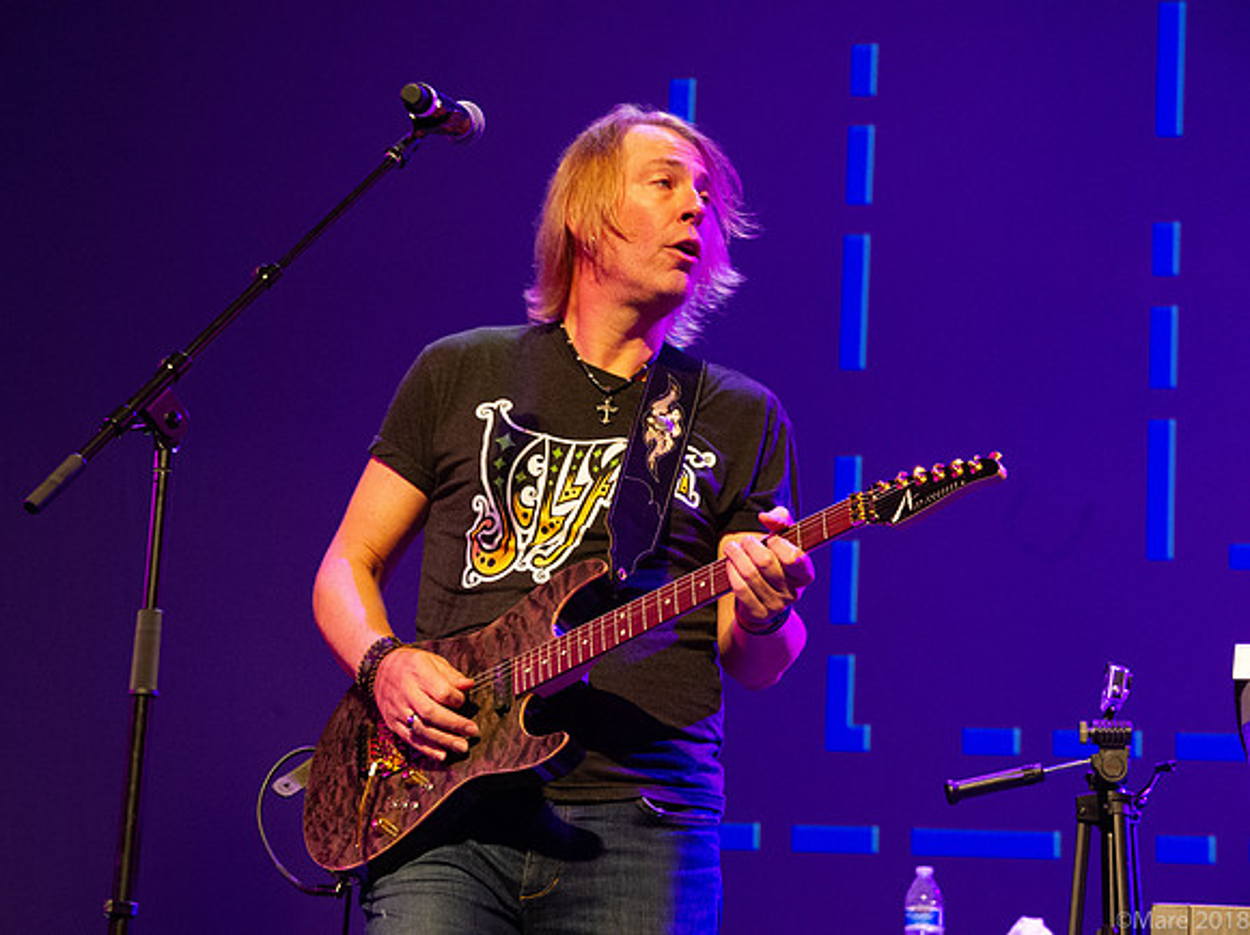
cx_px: 548
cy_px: 468
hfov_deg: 16.3
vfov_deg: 12.2
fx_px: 4368
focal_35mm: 121
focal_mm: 112
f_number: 7.1
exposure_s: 1/160
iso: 8000
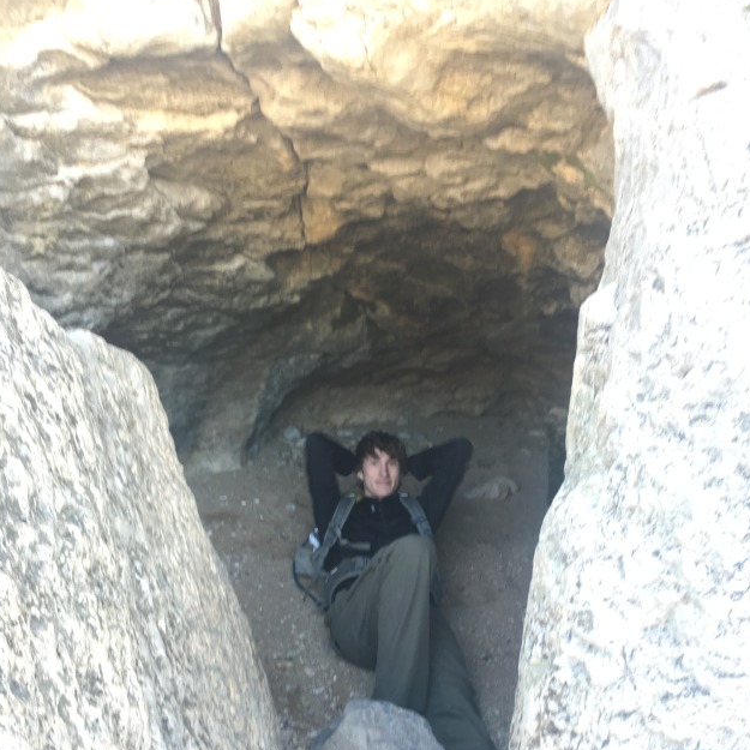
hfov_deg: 47.2
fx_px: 858
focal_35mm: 35
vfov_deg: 46.7
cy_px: 478
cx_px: 379
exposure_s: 1/30
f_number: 2.2
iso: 40
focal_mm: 4.15
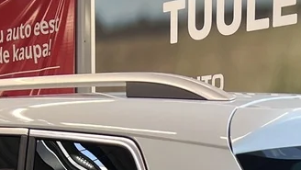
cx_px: 225
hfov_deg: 15.5
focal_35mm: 138
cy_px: 375
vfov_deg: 8.2
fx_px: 1102
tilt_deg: -7.4
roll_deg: -1.2
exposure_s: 1/121
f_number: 1.5
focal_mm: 5.7
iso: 40
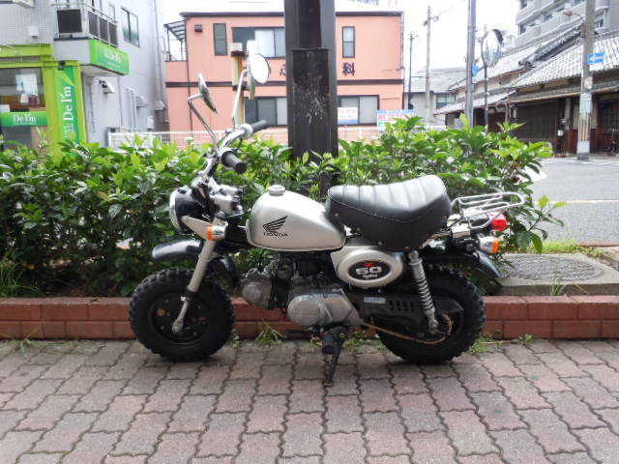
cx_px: 310
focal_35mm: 28
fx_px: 501
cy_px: 232
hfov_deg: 63.4
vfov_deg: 49.7
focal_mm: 5
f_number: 3.7
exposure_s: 1/160
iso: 100
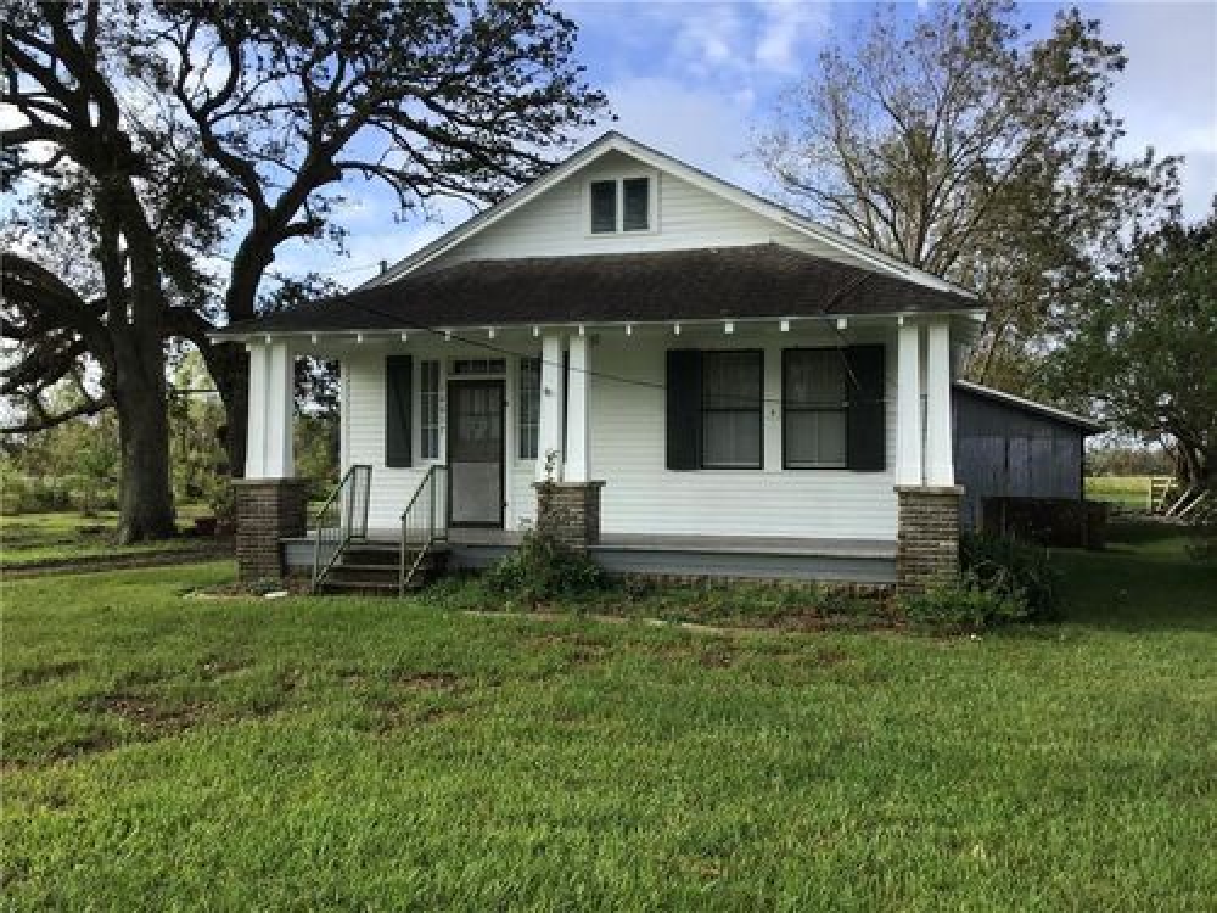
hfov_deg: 58.4
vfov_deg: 45.4
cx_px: 608
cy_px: 456
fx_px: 1090
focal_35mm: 31
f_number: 2.4
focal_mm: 3.3
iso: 25
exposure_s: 1/747
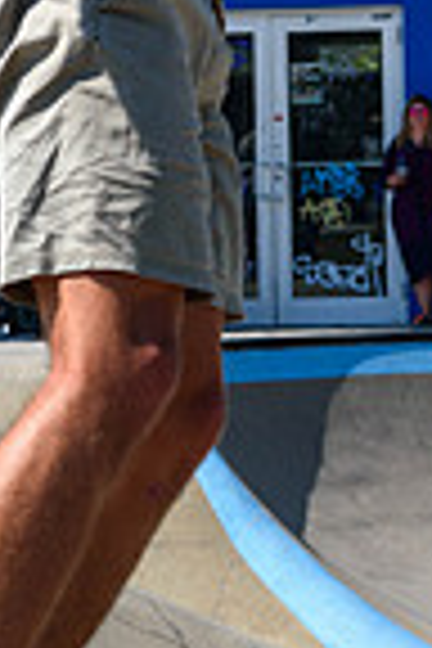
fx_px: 6066
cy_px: 90
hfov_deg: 4.1
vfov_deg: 6.1
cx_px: 202
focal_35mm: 337
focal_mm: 72
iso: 200
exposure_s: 1/800
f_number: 7.1
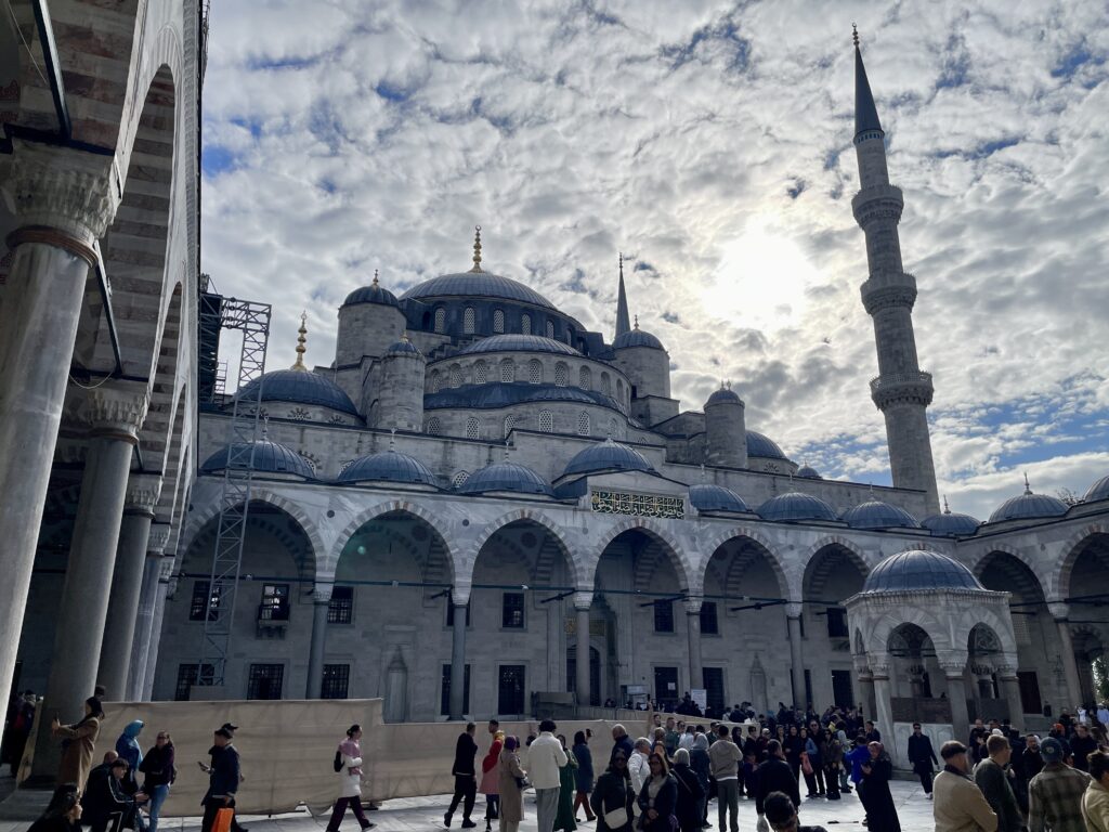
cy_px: 416
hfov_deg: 67.3
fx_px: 833
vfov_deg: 53.1
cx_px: 554
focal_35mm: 26
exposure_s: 1/9091
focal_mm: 4.2
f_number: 1.6
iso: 32
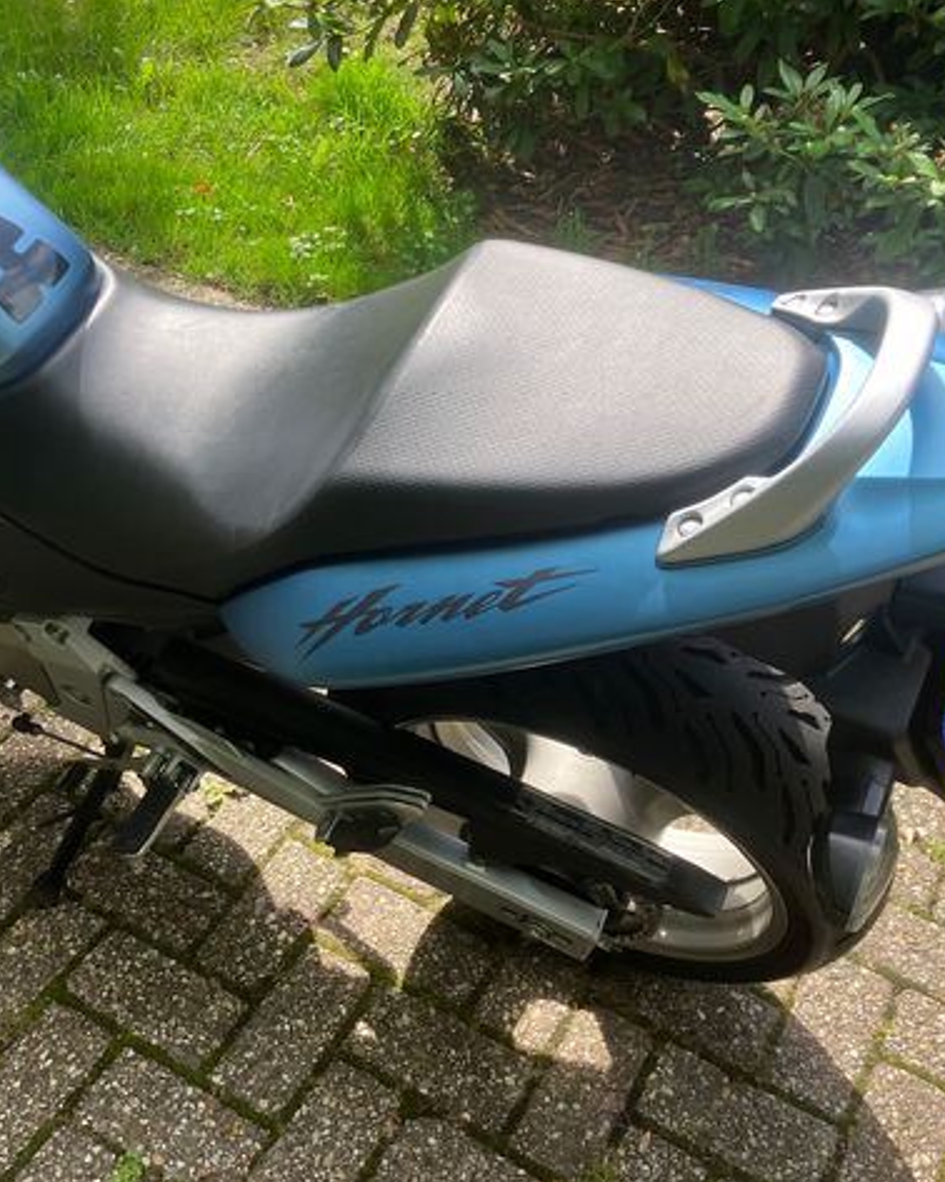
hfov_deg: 40.1
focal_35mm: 37
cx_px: 455
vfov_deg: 49.1
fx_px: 1294
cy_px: 592
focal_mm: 3.99
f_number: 1.8
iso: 32
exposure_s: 1/407
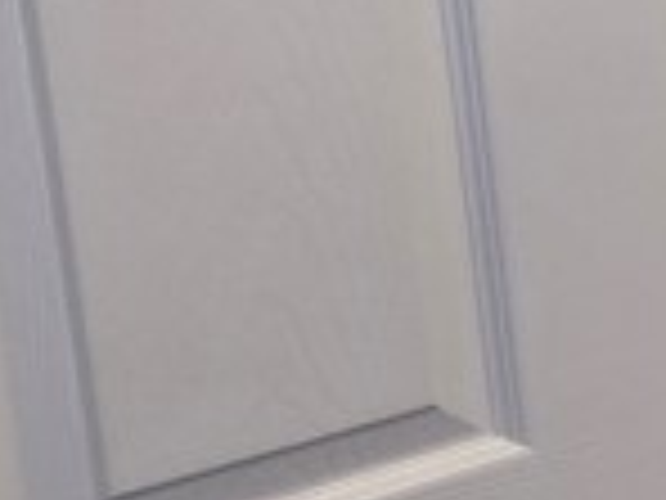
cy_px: -27
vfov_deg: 16.0
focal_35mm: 90
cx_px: 2079
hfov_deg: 11.0
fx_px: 1732
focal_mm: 2.2
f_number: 1.9
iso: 250
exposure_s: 1/60
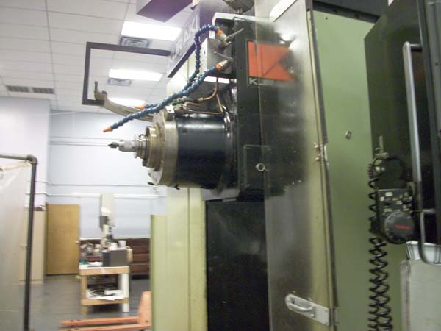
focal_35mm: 32
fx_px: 408
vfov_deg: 44.2
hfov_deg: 56.8
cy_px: 166
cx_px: 220
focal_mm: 5.7
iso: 250
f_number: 2.9
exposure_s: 1/8
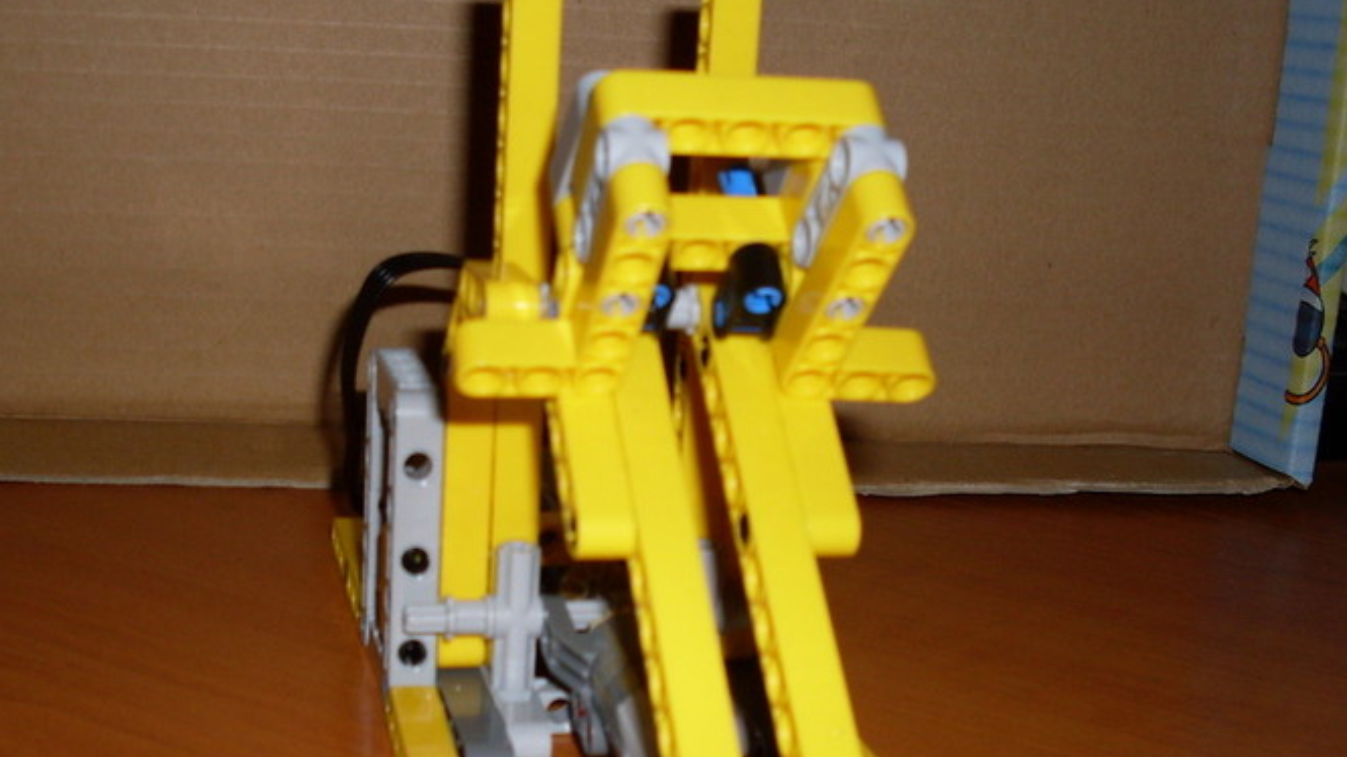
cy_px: 541
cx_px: 589
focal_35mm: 56
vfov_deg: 21.3
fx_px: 2000
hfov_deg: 37.2
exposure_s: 1/45
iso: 100
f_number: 2.8
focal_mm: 6.3
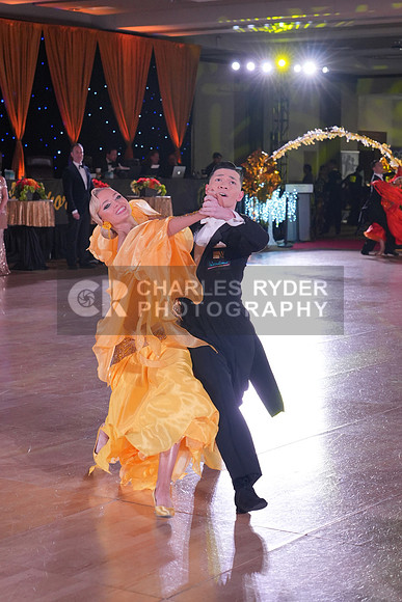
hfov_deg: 18.2
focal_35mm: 75
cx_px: 201
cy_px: 301
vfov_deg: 27.0
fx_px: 1255
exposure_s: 1/400
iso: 1250
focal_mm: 50
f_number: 4
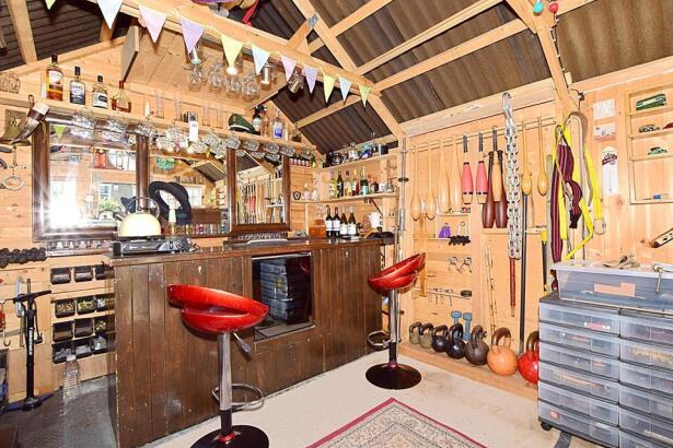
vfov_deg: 73.7
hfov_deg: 96.7
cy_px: 216
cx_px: 348
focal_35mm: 16
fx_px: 299
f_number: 9
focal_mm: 10
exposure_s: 1/60
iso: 400
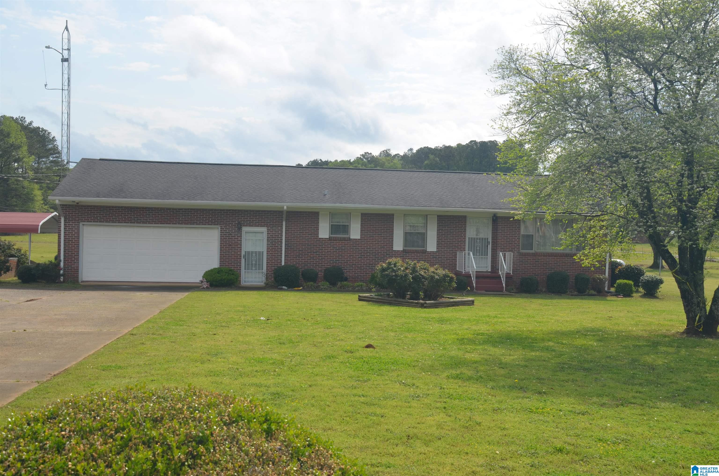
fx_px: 837
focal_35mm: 42
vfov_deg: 31.7
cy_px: 238
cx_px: 360
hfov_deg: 46.5
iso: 100
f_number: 8
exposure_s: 1/250
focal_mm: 28
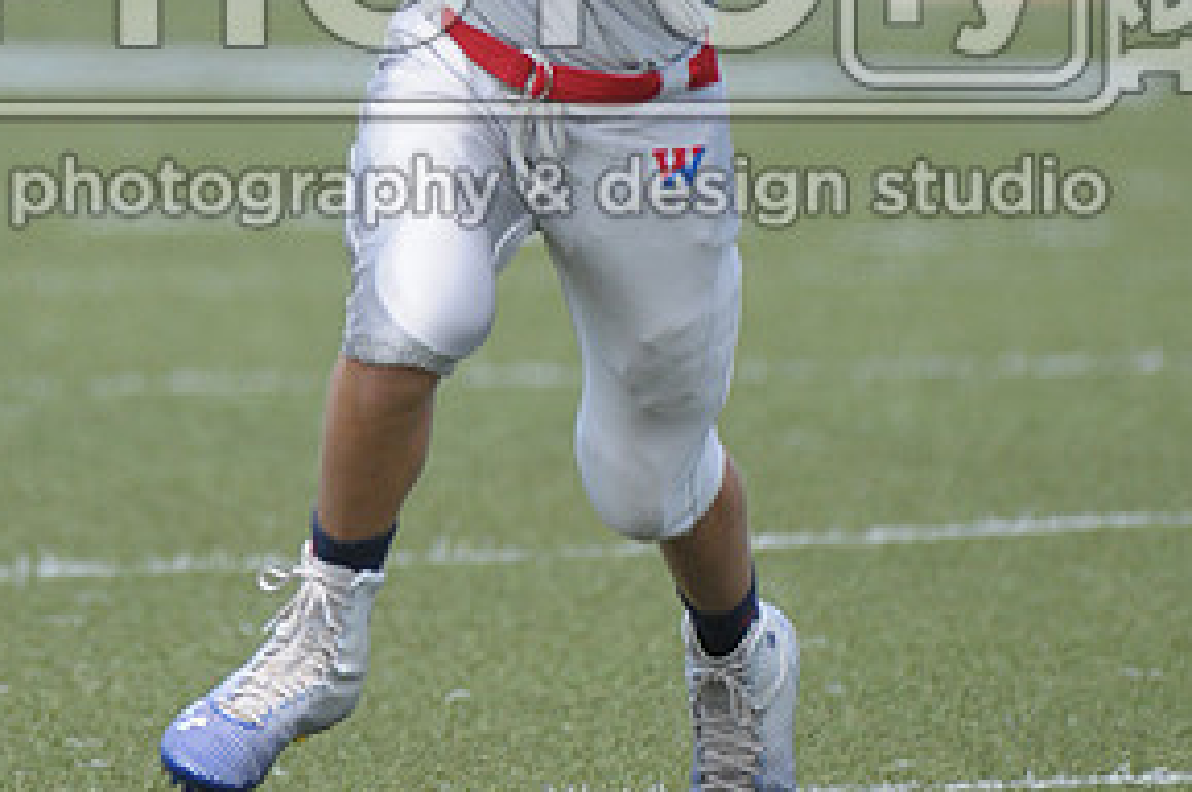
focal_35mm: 993
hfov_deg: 2.1
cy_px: -8
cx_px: 538
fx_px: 32842
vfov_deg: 1.4
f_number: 4
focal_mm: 330
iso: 500
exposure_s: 1/2000
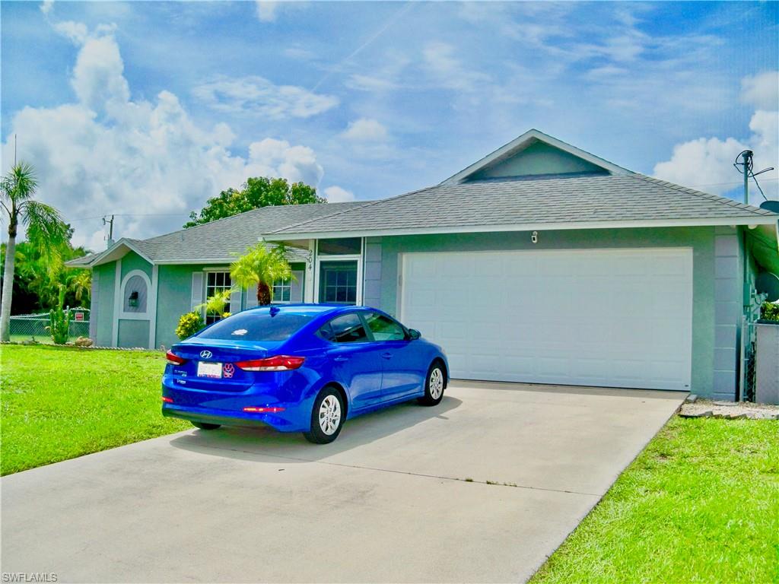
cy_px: 292
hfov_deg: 52.6
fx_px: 788
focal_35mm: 35
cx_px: 390
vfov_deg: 40.7
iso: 80
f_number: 3.5
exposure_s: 1/1250
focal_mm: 6.2
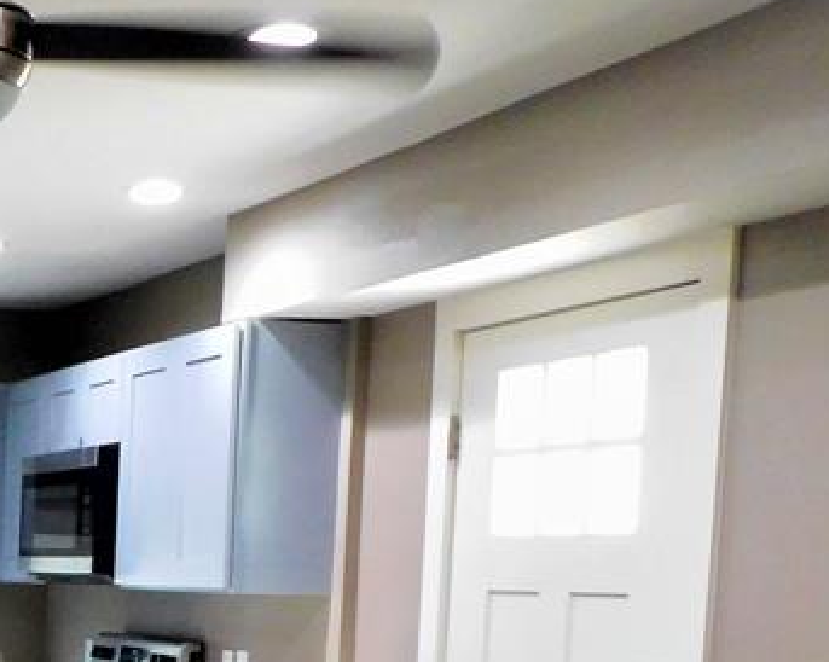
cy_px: 784
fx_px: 1716
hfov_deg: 23.3
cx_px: -317
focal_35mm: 70
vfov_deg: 20.5
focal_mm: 4.1
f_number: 3
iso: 400
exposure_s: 1/25
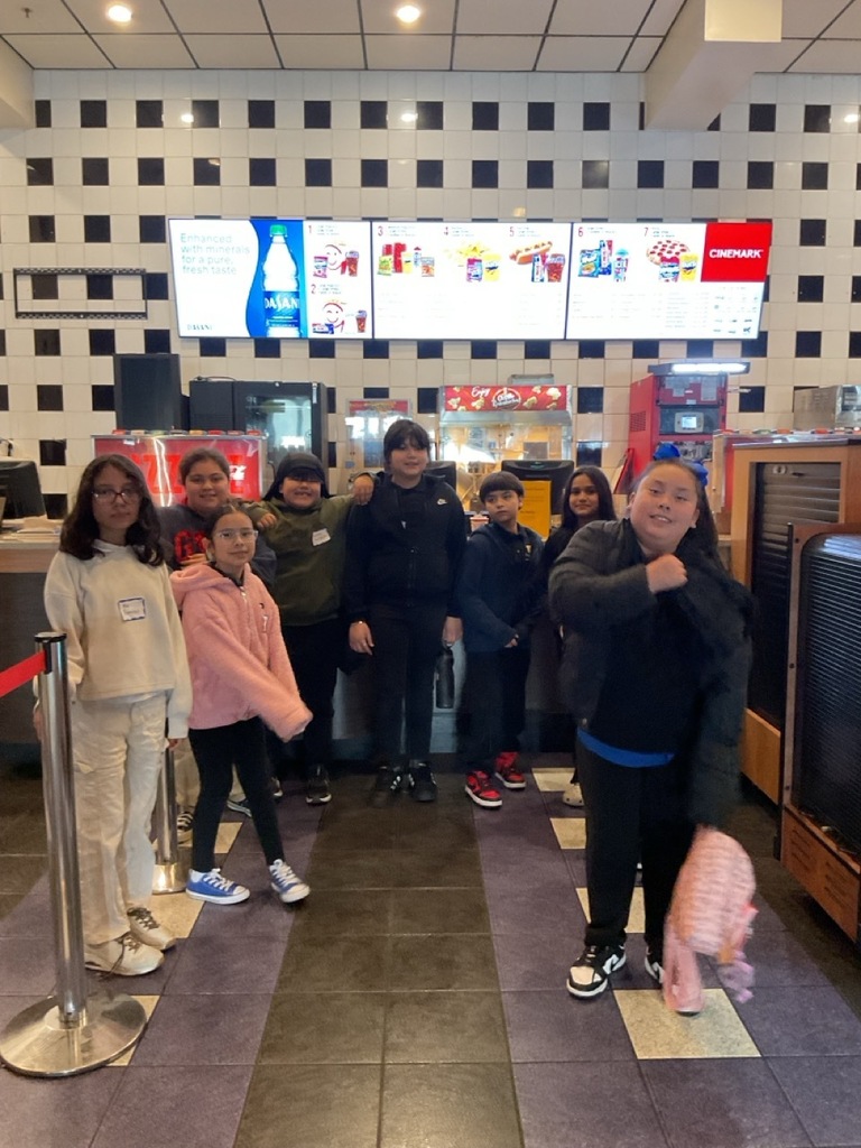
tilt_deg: -7.4
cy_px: 574
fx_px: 962
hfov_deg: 48.2
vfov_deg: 61.7
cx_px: 430
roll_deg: +0.0
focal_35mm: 29
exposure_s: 1/60
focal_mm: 3
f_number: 1.8
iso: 320
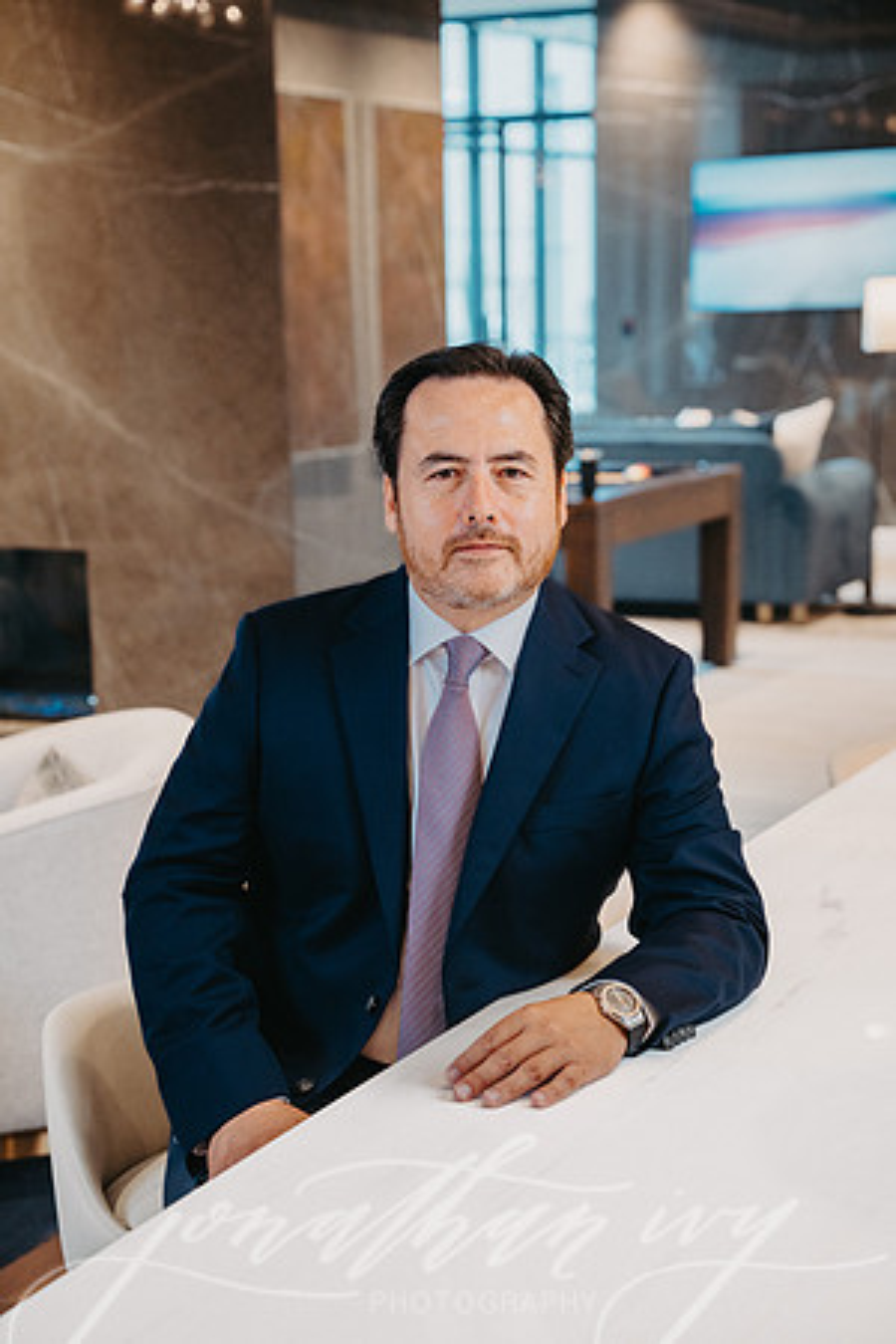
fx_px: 2613
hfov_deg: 19.5
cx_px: 448
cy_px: 672
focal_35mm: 70
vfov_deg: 28.8
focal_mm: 70
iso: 1000
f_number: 4.5
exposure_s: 1/100
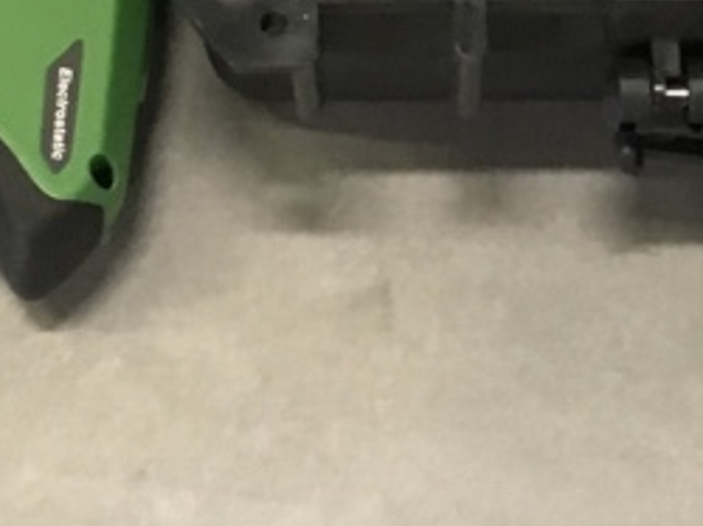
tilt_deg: -56.5
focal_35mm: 119
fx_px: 2414
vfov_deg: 11.3
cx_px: 441
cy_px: -498
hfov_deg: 16.5
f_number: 2.2
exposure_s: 1/15
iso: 200
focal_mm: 4.15
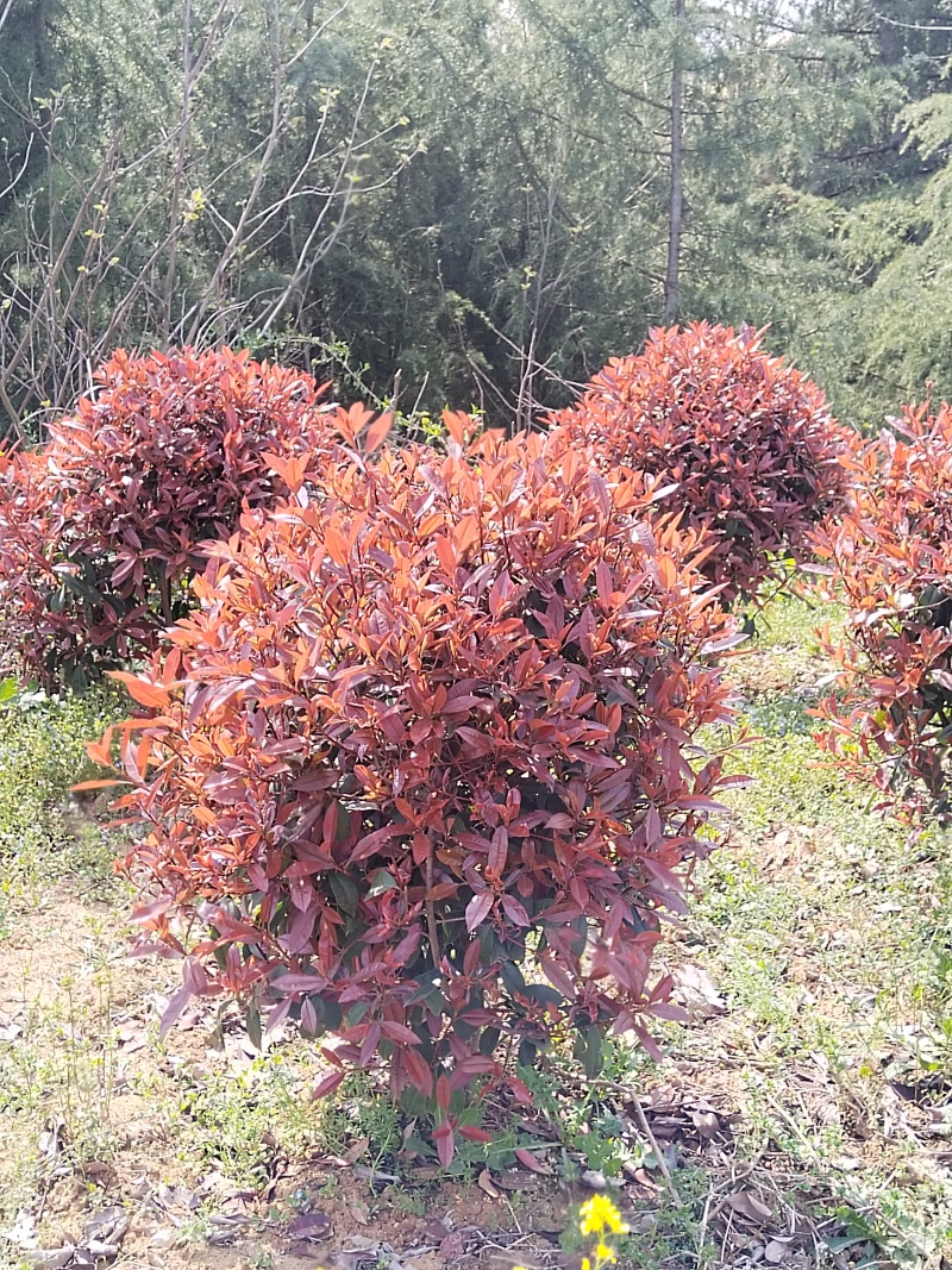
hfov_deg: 29.7
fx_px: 1797
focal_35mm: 49
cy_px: 635
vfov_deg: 38.9
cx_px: 476
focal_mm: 4.75
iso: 100
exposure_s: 1/319
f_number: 1.8
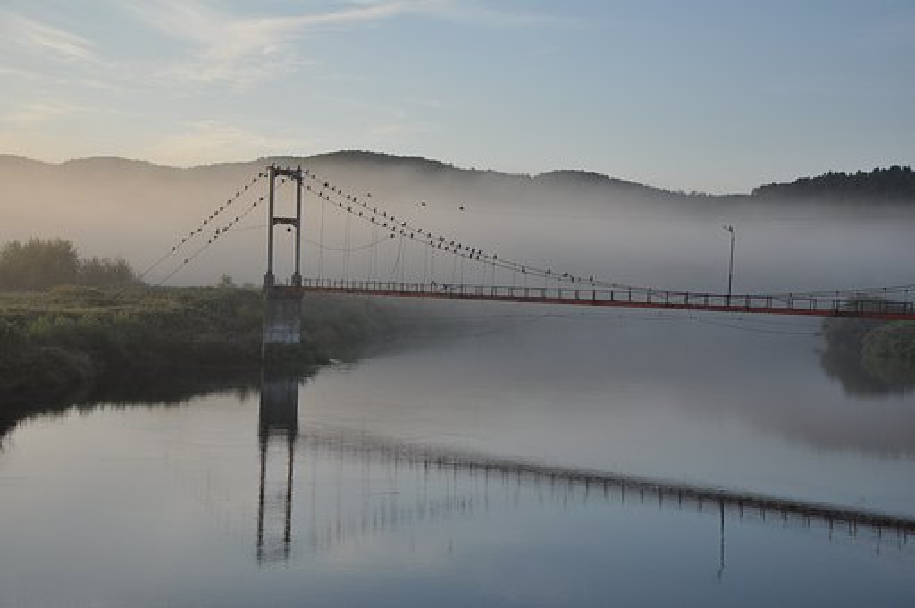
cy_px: 304
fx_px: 1599
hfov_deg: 31.9
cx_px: 458
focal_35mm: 63
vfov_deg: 21.5
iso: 200
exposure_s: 1/800
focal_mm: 42
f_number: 6.3
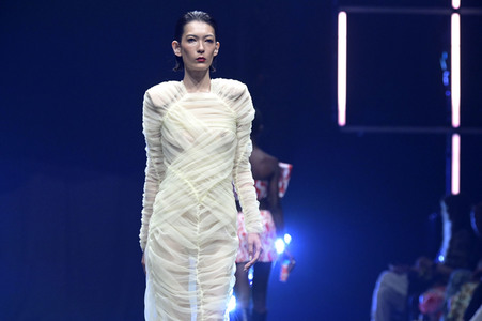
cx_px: 241
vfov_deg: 6.5
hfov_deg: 9.8
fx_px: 2810
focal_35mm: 210
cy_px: 160
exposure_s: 1/500
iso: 8000
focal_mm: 210
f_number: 5.6
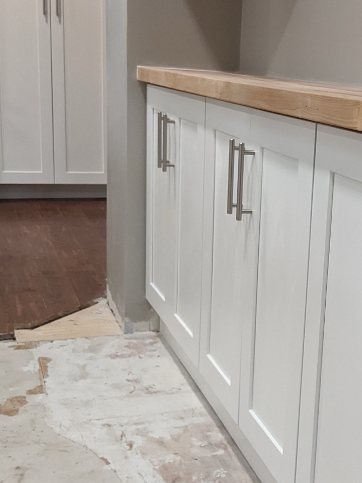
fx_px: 809
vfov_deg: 33.1
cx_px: 326
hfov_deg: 24.5
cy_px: 293
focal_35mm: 58
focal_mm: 4.44
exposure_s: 1/120
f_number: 1.8
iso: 321
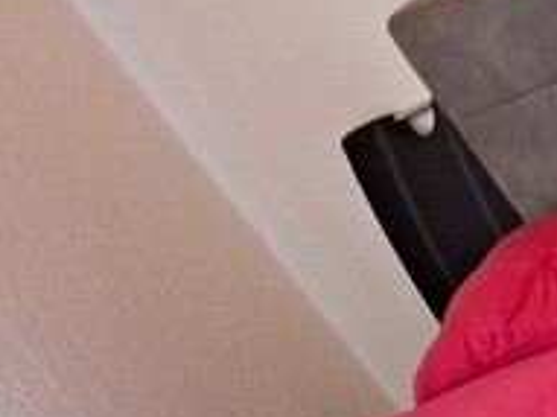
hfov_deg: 11.8
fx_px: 2332
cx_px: 1210
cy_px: 388
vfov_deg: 10.2
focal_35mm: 145
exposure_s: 1/40
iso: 500
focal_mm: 4
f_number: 1.8
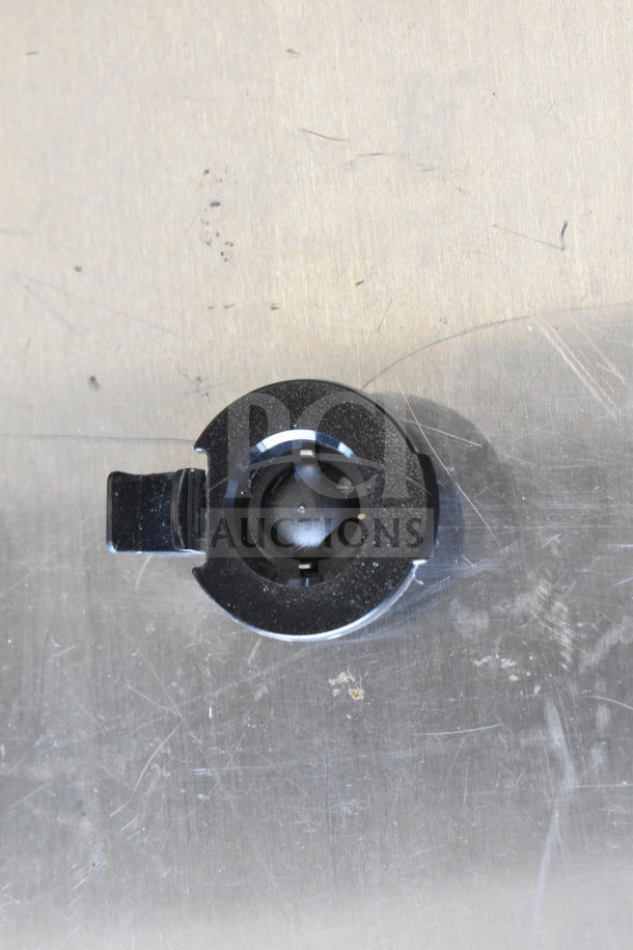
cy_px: 475
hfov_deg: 16.6
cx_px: 316
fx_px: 2176
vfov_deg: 24.6
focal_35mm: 82
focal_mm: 55
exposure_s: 1/100
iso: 2200
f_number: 5.6
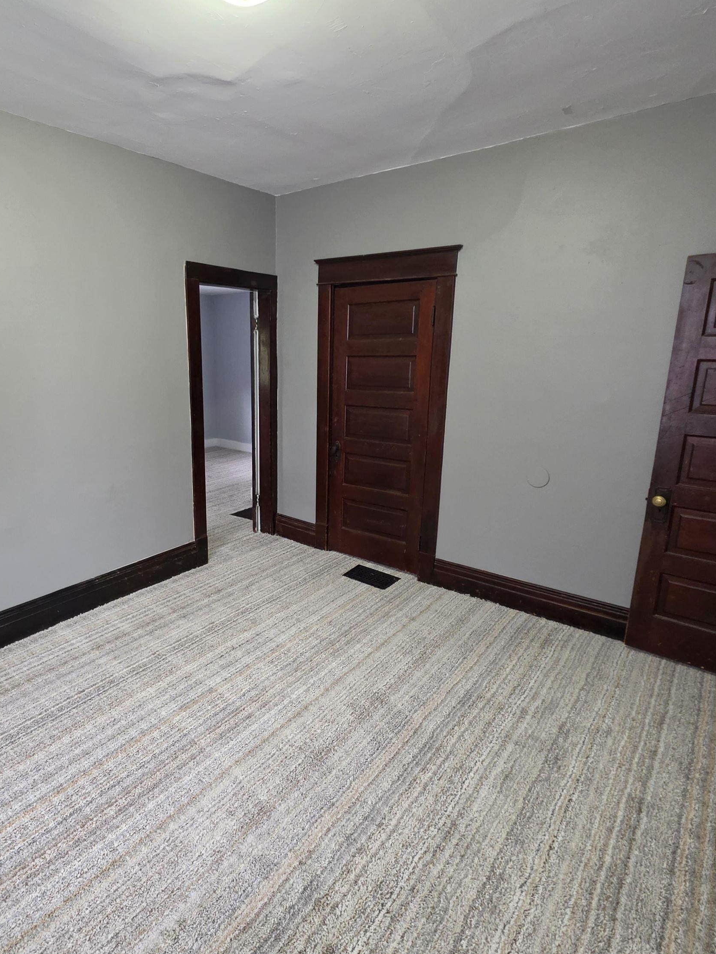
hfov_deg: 70.1
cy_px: 471
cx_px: 257
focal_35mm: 18
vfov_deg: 87.8
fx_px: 496
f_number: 1.9
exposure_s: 1/60
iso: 400
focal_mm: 2.2
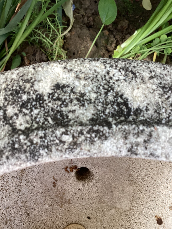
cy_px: 117
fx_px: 212
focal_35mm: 32
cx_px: 85
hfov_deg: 44.2
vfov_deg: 56.8
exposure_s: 1/60
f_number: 2.4
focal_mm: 3.3
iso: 64
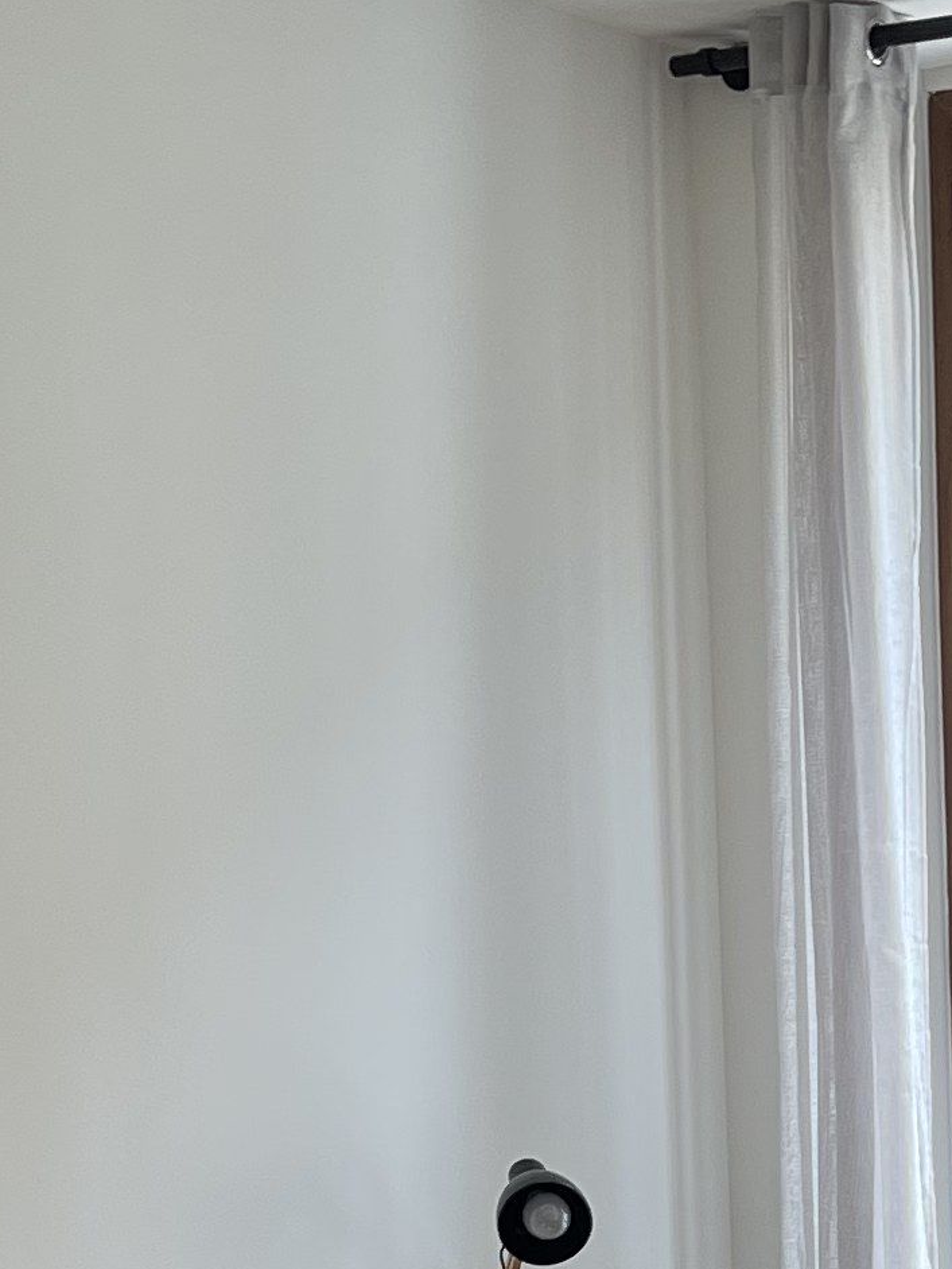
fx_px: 3922
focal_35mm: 107
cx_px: 1465
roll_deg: +0.5
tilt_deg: -7.6
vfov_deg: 17.5
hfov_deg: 13.0
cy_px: 1548
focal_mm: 5.1
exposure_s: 1/100
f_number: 1.6
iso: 64
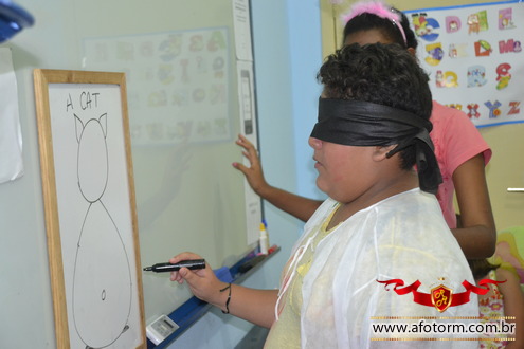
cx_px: 262
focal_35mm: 66
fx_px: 961
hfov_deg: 30.5
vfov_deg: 20.6
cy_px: 174
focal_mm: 44
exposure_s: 1/60
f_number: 4.5
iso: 1600
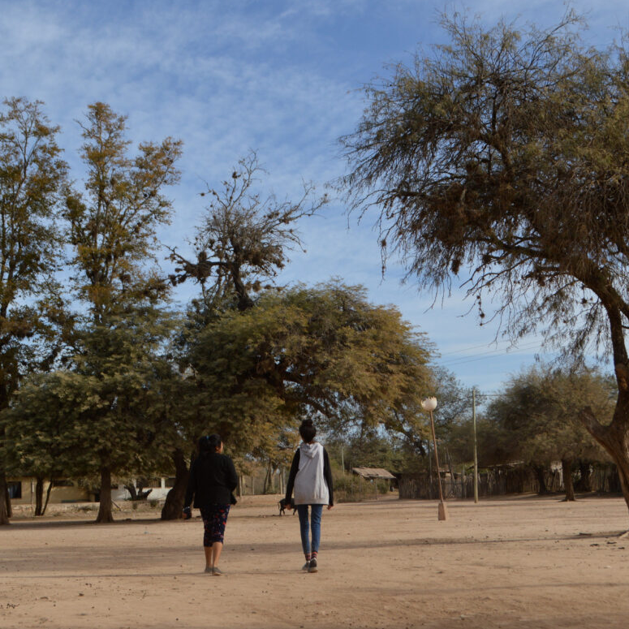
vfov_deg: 34.0
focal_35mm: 50
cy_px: 314
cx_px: 306
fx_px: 1028
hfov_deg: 34.0
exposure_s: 1/800
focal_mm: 26
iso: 200
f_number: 6.3
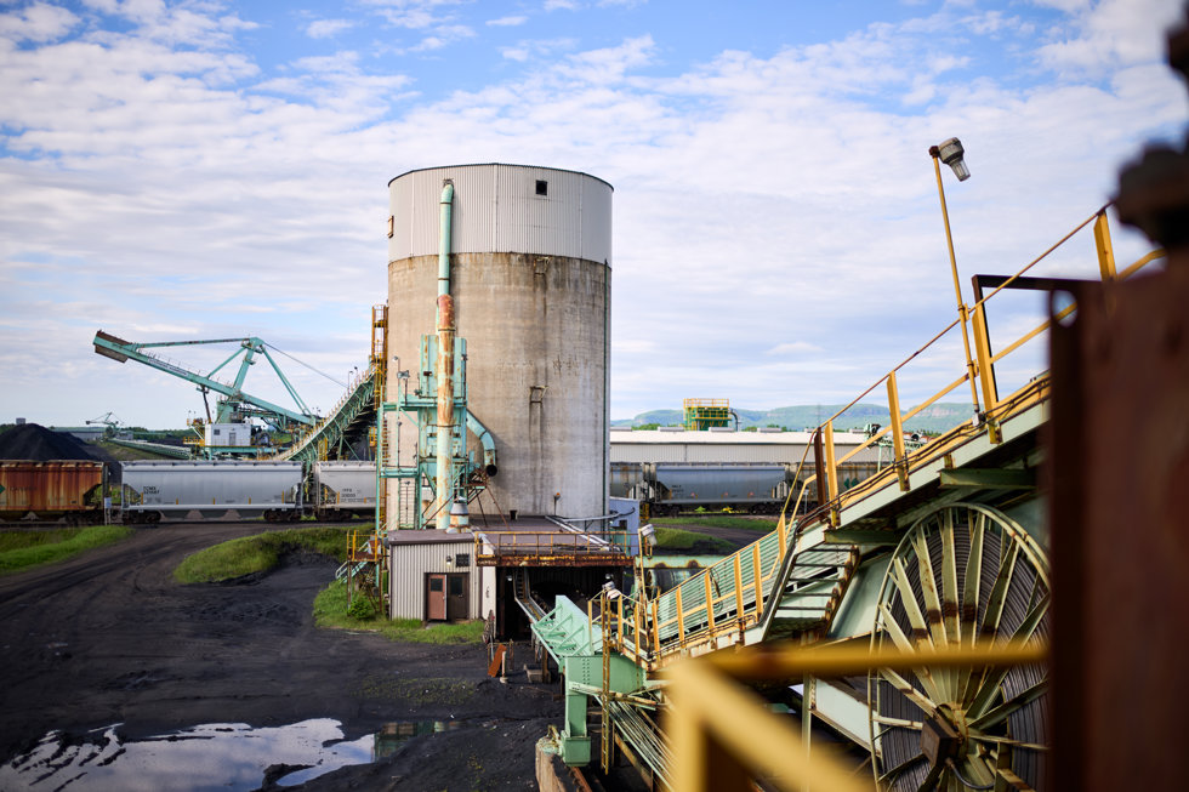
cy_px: 396
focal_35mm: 35
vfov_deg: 37.8
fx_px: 1156
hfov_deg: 54.4
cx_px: 594
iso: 64
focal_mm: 35
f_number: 1.4
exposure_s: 1/3200
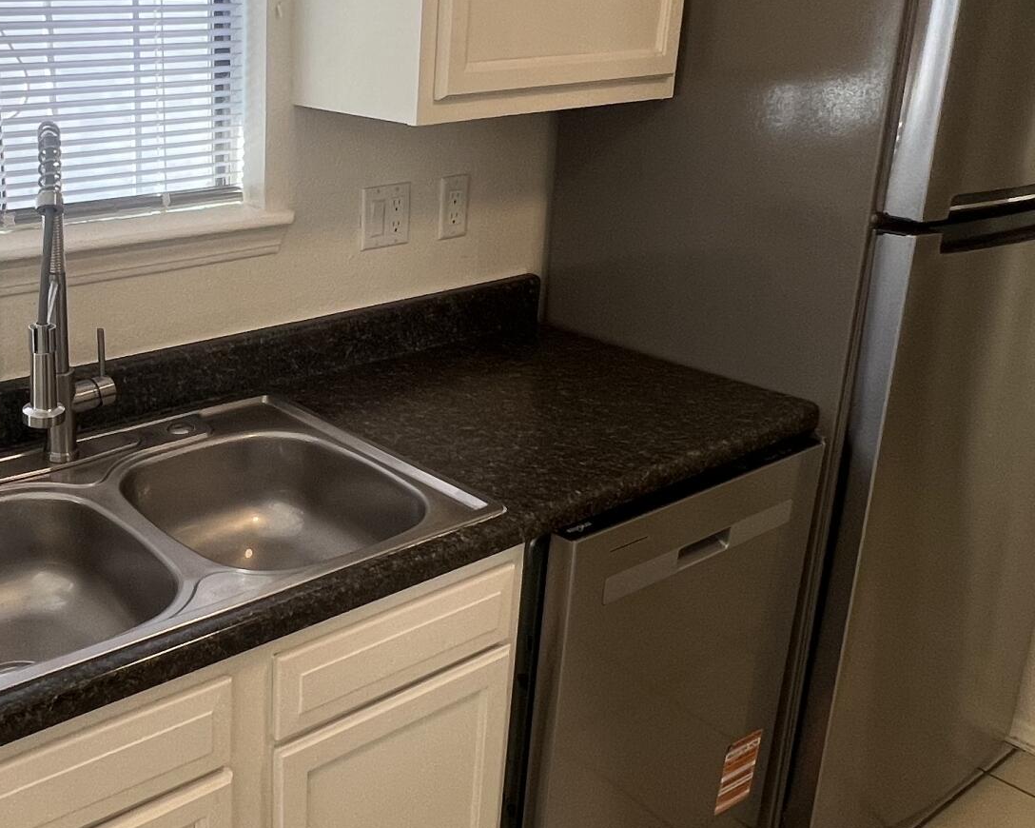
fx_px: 1072
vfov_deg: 42.1
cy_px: 350
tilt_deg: -19.4
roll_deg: +0.4
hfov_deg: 49.4
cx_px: 255
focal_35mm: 35
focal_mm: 1.57
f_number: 1.8
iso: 80
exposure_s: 1/120
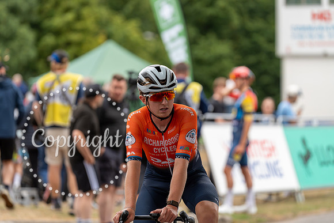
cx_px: 167
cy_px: 112
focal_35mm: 200
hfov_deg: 10.3
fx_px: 1856
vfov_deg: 6.9
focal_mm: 200
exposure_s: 1/1000
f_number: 3.5
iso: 1250
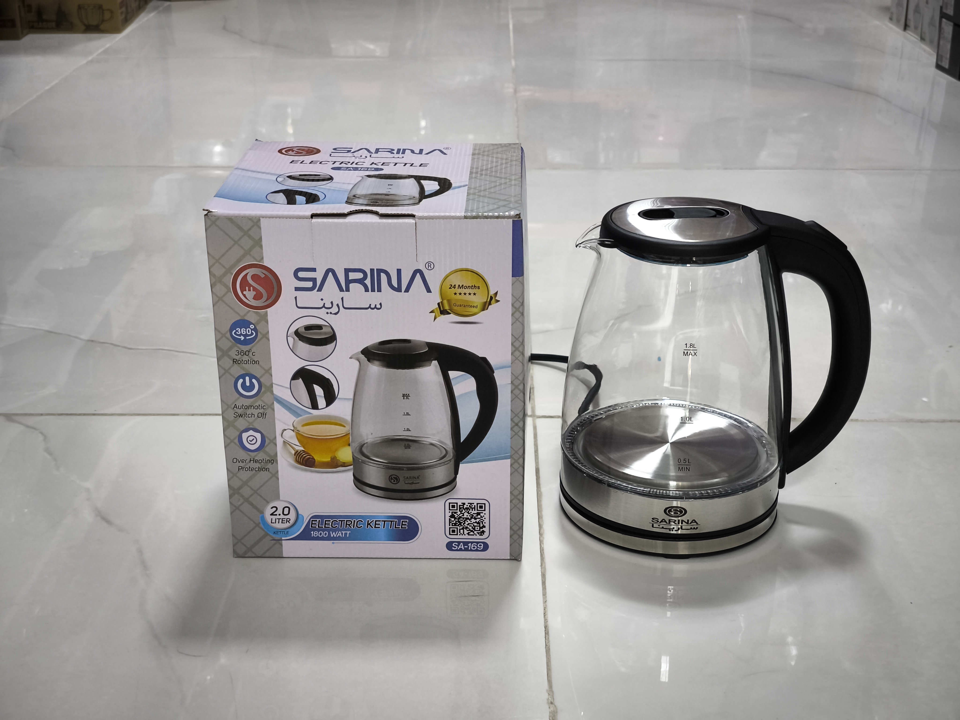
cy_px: 360
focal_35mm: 50
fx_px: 1387
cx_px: 480
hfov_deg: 38.2
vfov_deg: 29.1
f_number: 1.9
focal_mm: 7.1
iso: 640
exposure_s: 1/100
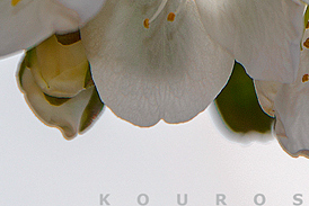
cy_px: -71
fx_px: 3696
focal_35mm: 430
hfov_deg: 4.8
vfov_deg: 3.2
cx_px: 368
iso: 100
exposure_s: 1/200
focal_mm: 105
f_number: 5.6
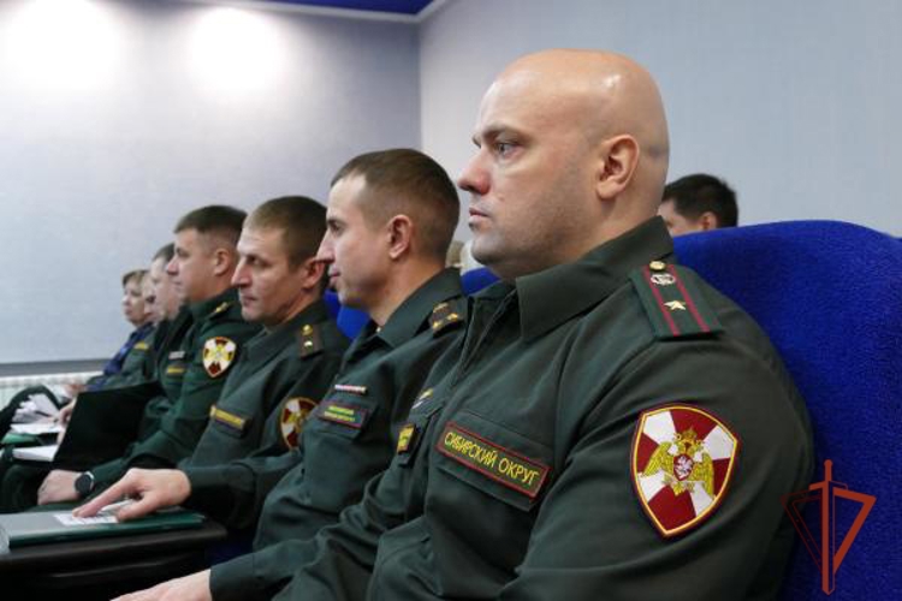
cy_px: 300
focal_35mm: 38
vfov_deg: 35.1
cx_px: 451
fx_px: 952
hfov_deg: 50.7
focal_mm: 13.97
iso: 1600
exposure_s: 1/30
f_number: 3.1
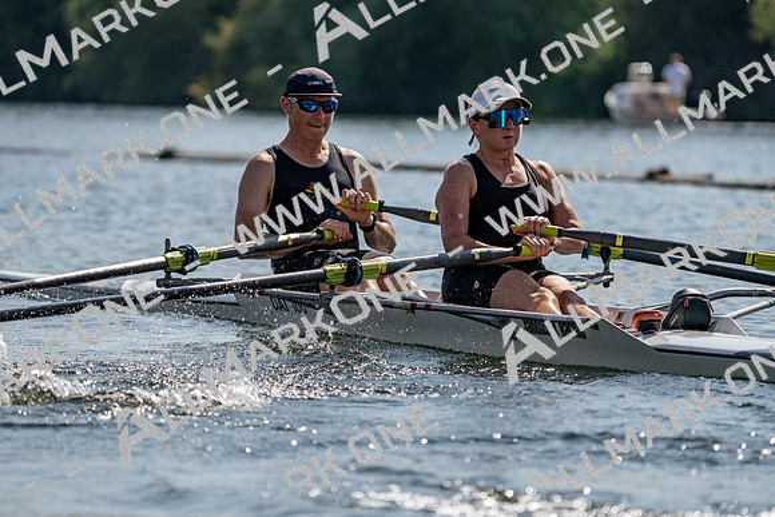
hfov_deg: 7.6
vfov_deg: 5.1
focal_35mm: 270
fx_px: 5814
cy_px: 258
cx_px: 388
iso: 125
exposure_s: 1/1600
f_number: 5.6
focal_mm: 270
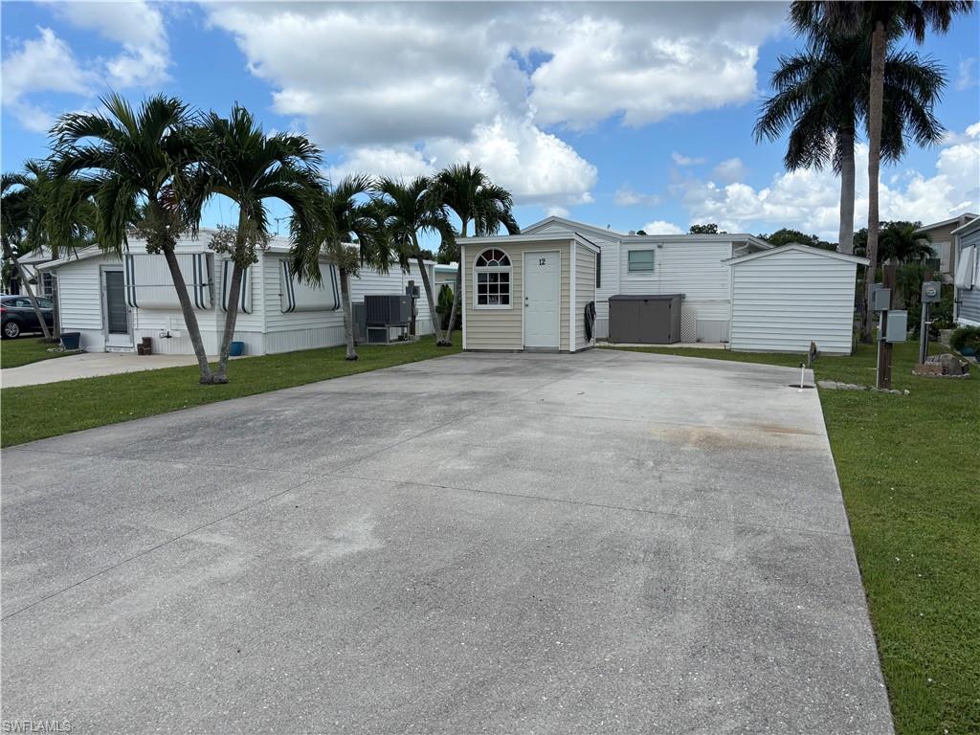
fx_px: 736
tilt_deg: -6.7
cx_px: 490
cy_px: 368
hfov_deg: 67.3
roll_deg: +0.3
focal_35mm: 26
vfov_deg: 53.1
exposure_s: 1/3534
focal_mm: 5.96
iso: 50
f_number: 1.6
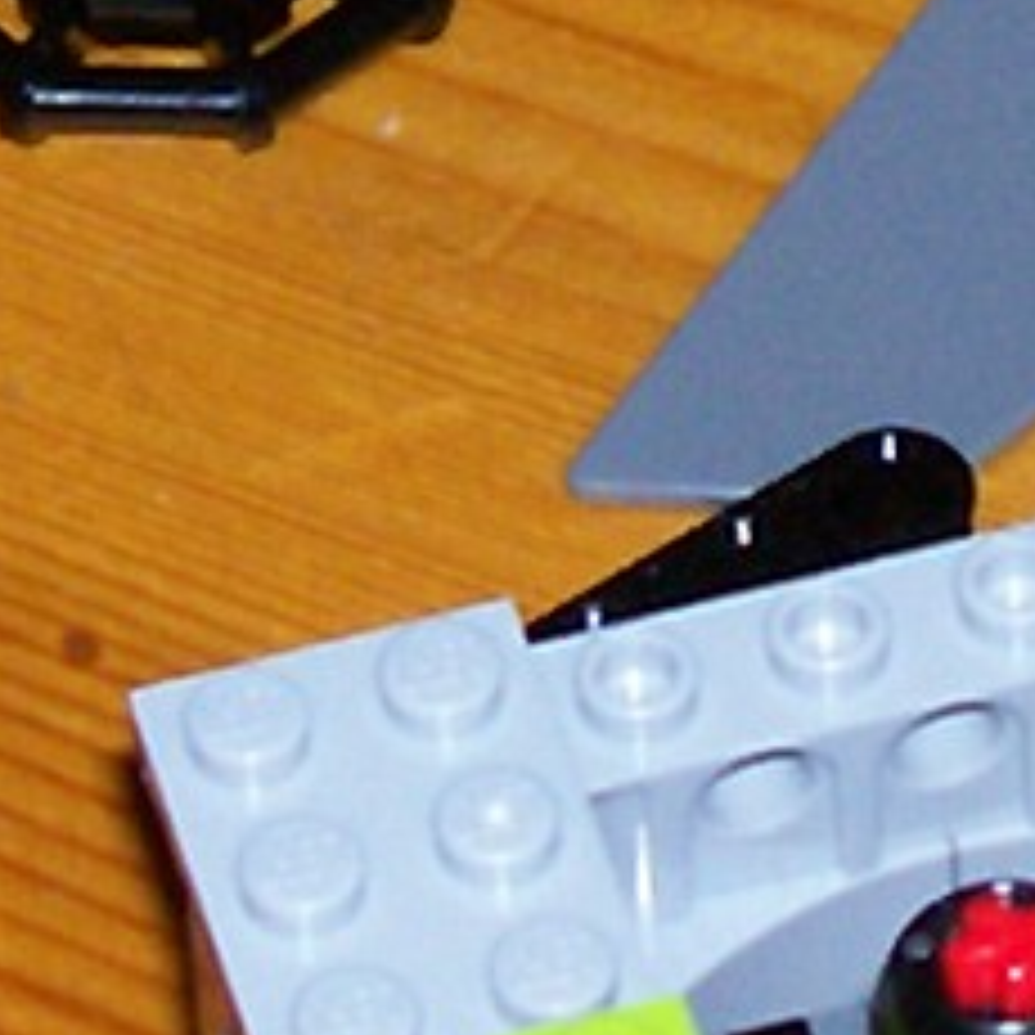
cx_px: 783
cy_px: 140
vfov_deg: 5.3
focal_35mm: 330
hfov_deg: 5.3
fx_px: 11163
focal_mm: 7
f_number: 2.9
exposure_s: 1/68.5
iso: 80
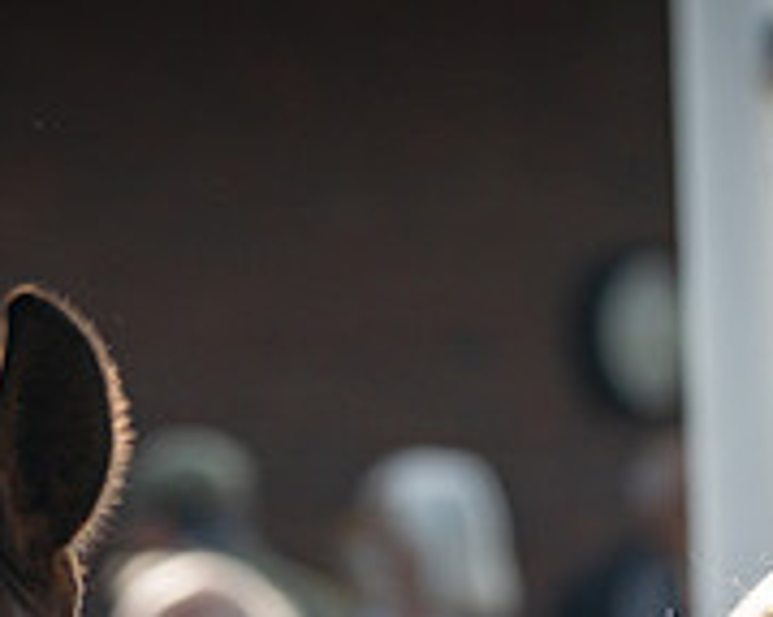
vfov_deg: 1.7
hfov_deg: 2.2
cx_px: 546
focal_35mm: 887
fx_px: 20282
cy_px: 709
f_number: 4
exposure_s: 1/640
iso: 80
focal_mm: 135
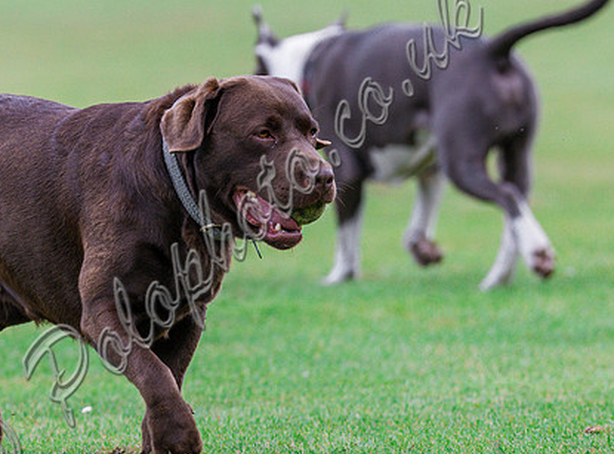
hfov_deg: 1.5
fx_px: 24146
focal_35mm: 1368
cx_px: 163
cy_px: 387
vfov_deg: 1.1
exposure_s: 1/640
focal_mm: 500
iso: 400
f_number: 6.3
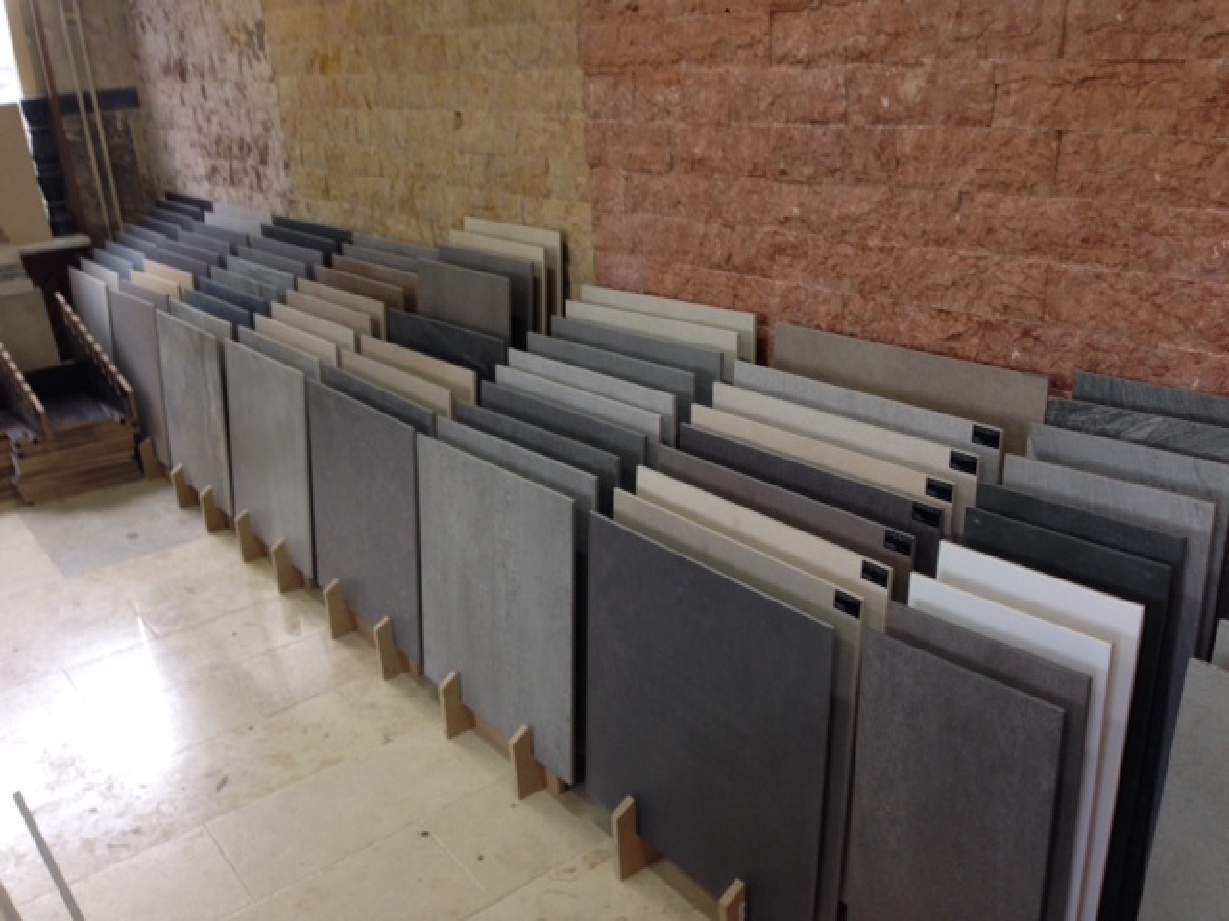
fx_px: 1172
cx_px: 614
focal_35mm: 33
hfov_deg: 55.4
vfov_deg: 42.9
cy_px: 460
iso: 64
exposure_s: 1/20
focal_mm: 4.12
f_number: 2.4
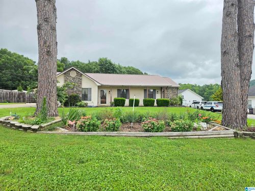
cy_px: 96
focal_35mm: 23
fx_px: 169
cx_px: 128
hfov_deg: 73.9
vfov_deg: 58.9
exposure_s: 1/2088
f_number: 1.7
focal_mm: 6.3
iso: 80
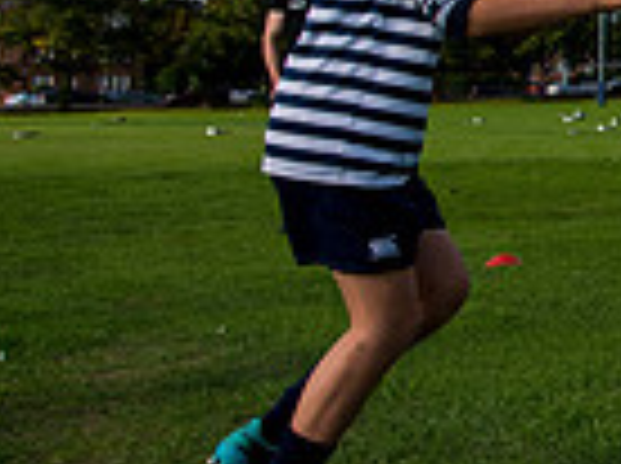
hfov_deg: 18.1
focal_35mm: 81
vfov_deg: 17.9
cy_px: 43
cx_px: 1179
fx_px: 1451
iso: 250
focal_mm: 20
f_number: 4
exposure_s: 1/2000
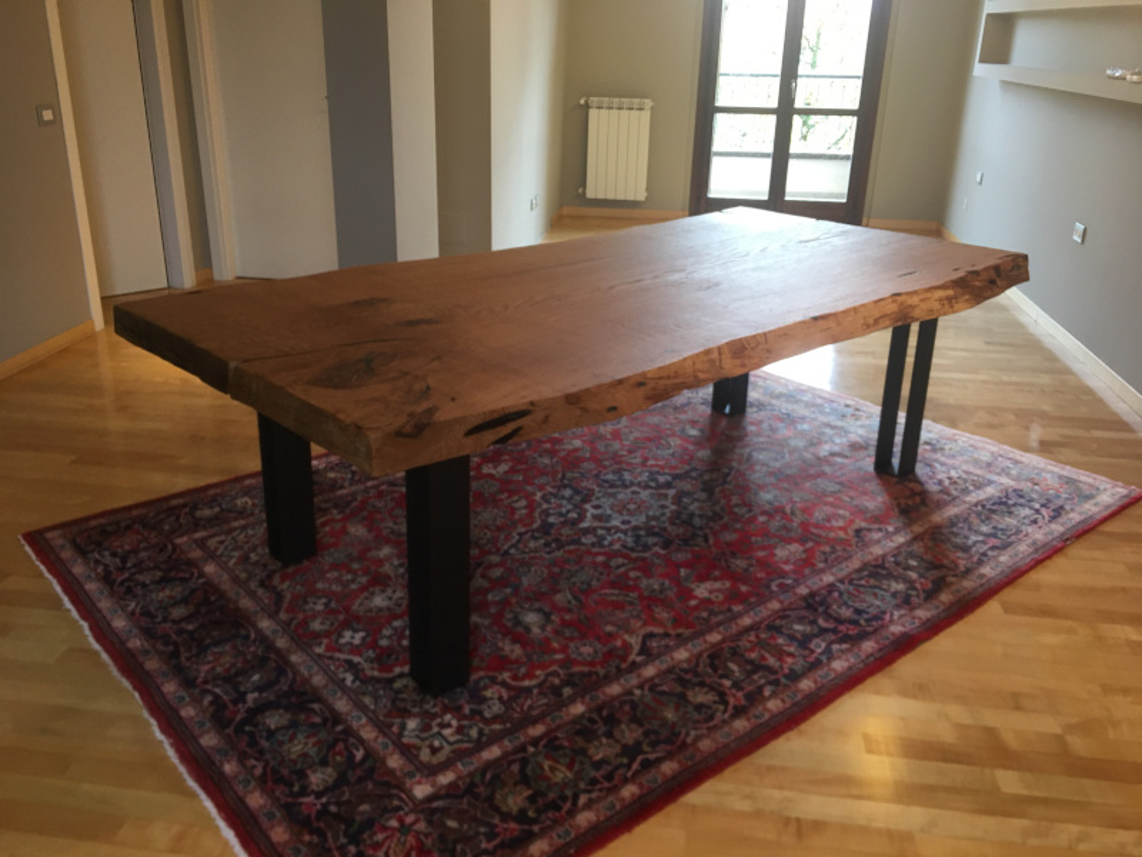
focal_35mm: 29
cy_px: 428
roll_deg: -1.0
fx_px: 957
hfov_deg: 61.7
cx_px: 571
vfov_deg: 48.2
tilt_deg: -20.5
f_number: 2.2
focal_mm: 4.15
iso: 50
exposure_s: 1/17
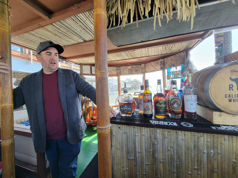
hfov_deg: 106.2
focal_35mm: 13
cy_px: 89
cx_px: 119
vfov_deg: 89.9
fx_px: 89
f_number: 2.2
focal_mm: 2.2
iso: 64
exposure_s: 1/120
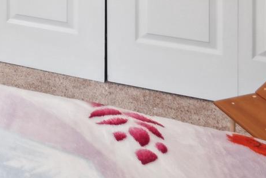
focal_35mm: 66
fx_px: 488
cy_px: -173
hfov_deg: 22.7
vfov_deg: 16.2
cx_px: -168
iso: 400
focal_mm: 10
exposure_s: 1
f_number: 8
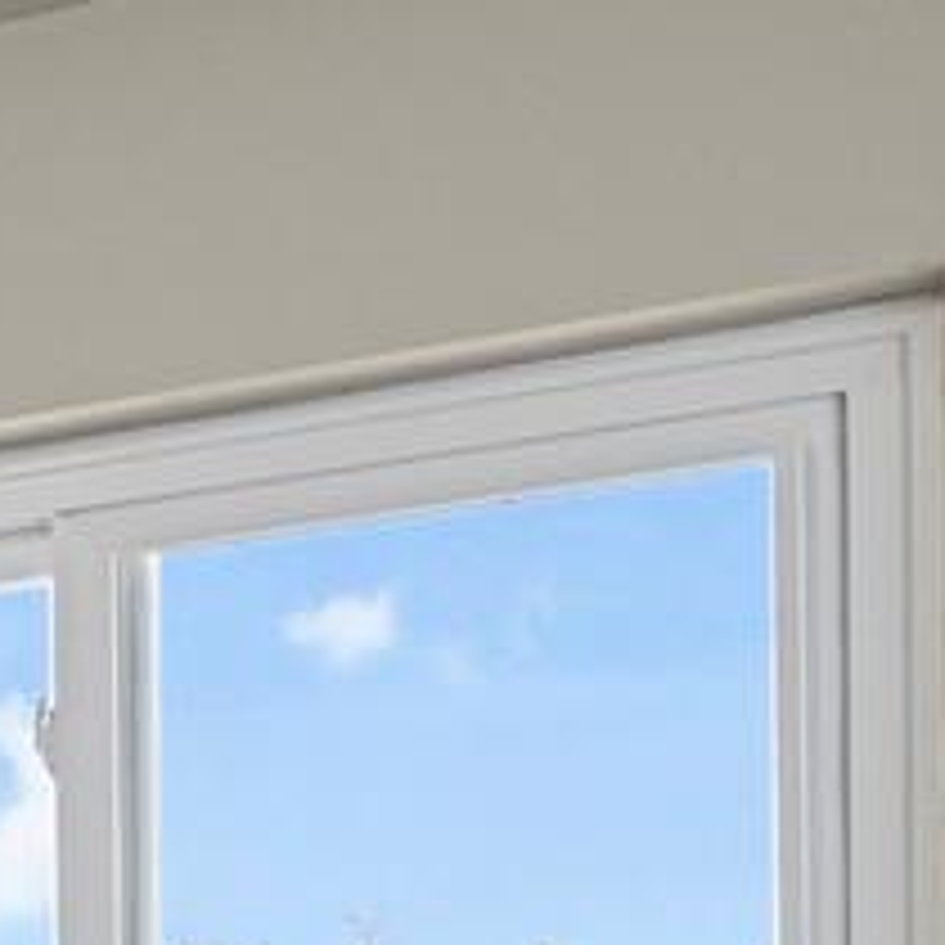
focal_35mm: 110
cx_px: -1856
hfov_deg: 10.9
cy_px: 1570
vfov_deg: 14.4
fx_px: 3397
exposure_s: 1/13
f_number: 8
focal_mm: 17
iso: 12800
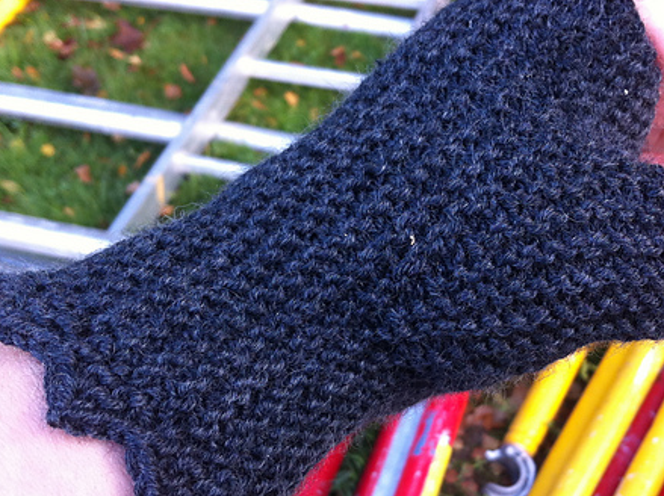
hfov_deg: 37.3
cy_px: 278
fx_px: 977
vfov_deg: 28.5
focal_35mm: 51
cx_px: 425
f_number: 2.8
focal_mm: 3.85
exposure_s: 1/60
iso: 100
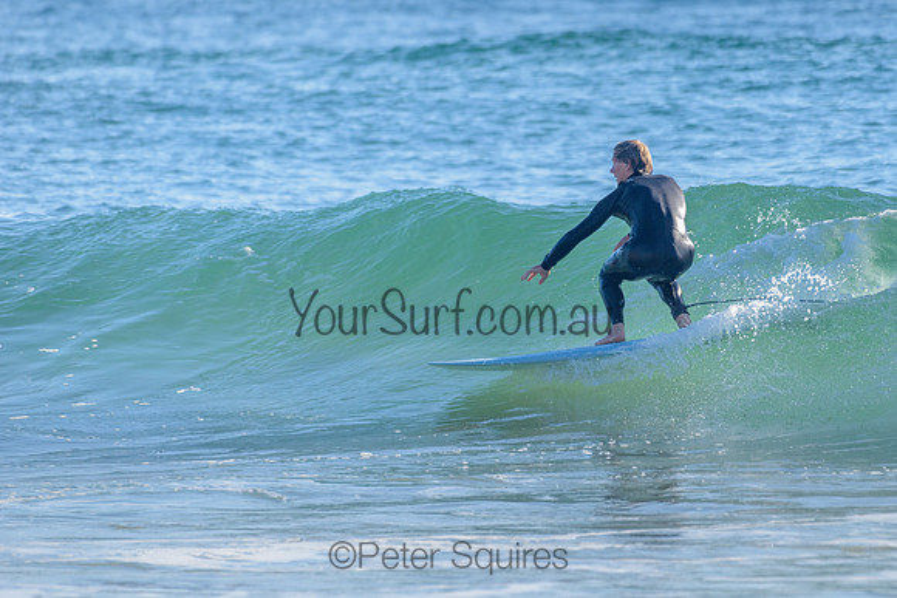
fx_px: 15277
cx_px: 550
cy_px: 247
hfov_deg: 3.4
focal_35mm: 613
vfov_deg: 2.2
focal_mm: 500
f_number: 5.6
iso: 280
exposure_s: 1/2000
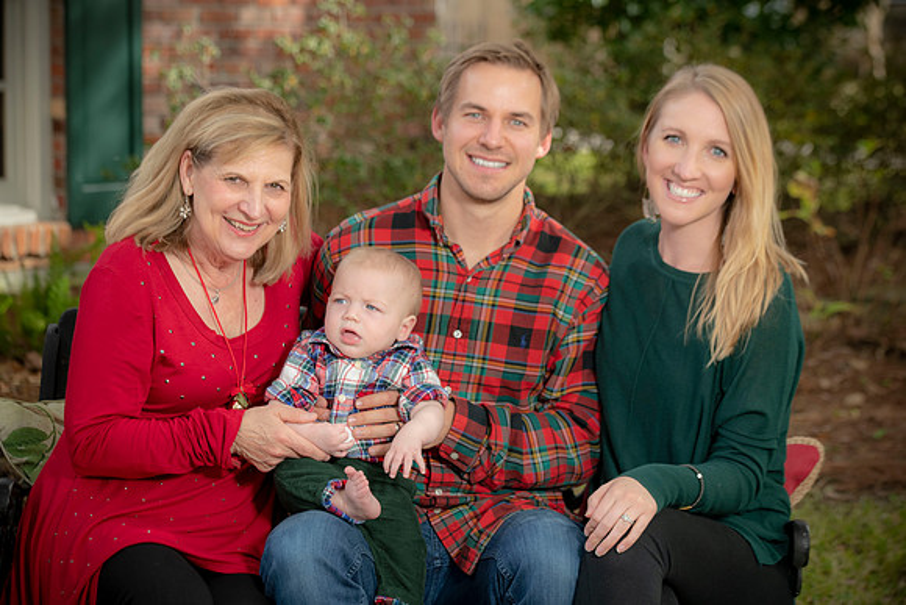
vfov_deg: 13.7
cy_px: 302
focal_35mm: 100
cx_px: 453
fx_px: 2517
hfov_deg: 20.4
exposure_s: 1/200
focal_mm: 100
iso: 320
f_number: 5.6
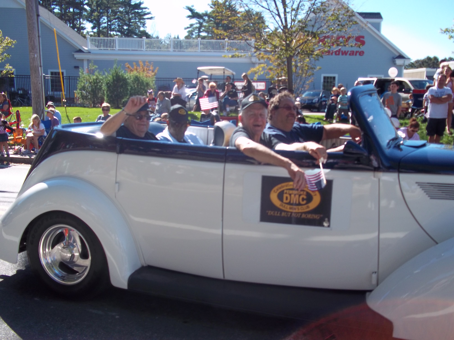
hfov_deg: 51.4
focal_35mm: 36
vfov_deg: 39.7
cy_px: 170
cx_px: 227
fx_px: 472
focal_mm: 6.5
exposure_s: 1/500
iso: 80
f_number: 3.1
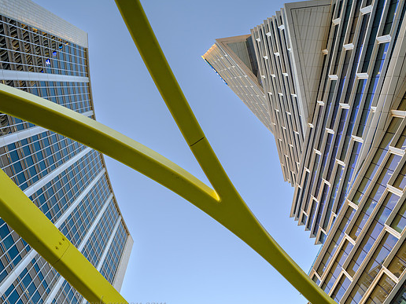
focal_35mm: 27
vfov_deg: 51.3
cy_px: 144
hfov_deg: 65.3
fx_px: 317
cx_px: 192
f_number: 8
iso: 250
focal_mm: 30
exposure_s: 1/80
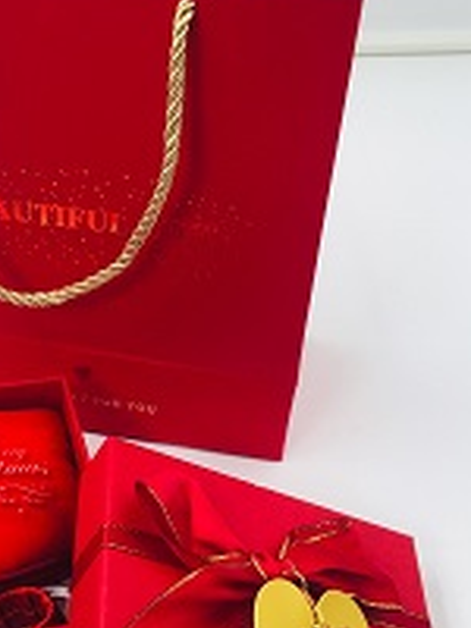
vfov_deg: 33.1
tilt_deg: -41.5
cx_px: 60
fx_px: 1052
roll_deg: +2.1
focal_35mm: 58
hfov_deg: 24.6
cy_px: 386
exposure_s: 1/110
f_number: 2.2
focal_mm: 4.15
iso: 32
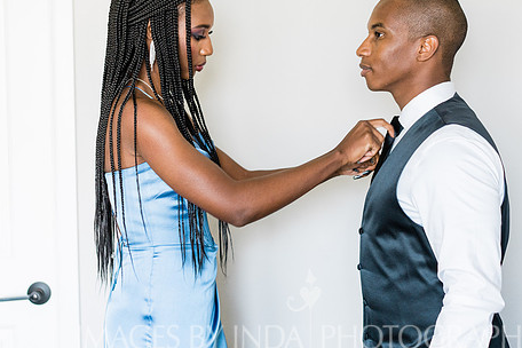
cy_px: 139
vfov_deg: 19.4
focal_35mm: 70
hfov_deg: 28.8
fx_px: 1015
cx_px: 311
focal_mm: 55
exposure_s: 1/125
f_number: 2.8
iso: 800
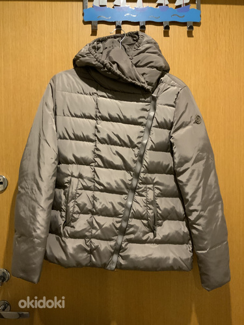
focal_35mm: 29
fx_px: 273
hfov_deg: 48.2
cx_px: 122
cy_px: 162
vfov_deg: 61.7
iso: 250
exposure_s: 1/25
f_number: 1.8
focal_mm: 3
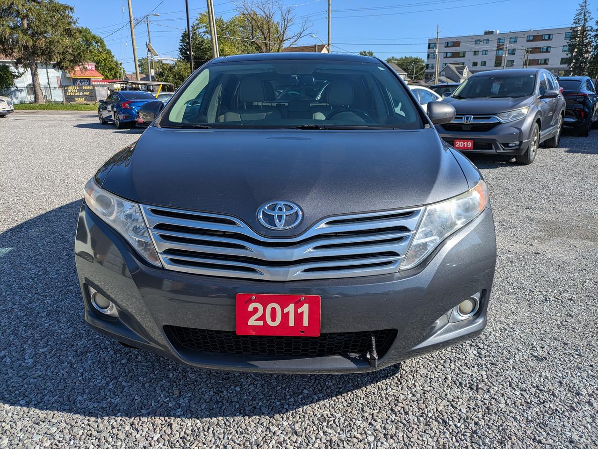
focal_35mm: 25
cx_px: 299
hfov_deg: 69.4
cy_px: 224
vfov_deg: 54.9
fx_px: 432
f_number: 1.89
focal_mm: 5.43
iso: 42
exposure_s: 1/1869
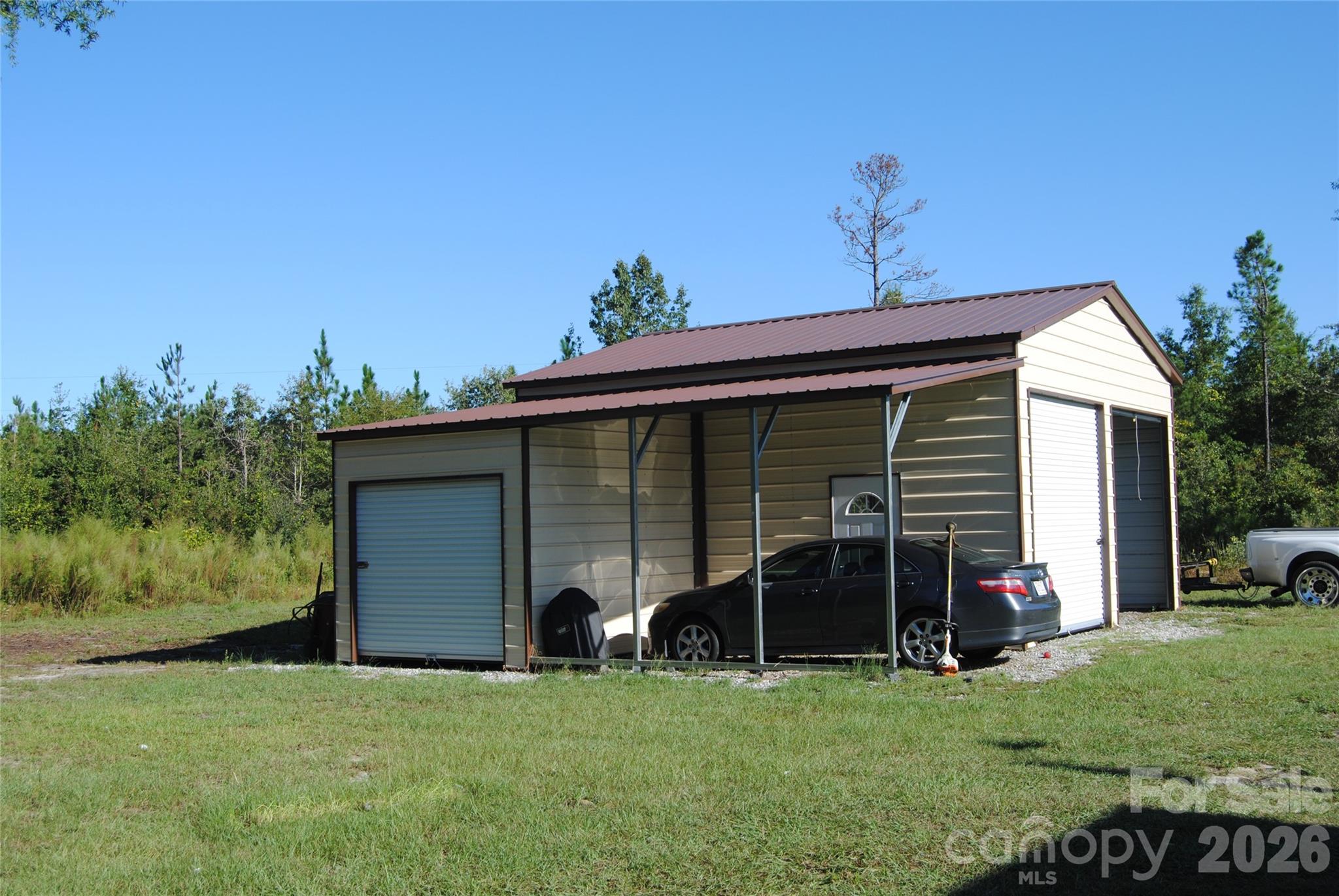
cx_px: 670
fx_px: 1452
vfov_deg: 34.3
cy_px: 448
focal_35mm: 39
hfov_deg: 49.5
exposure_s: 1/250
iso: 100
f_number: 8
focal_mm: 26
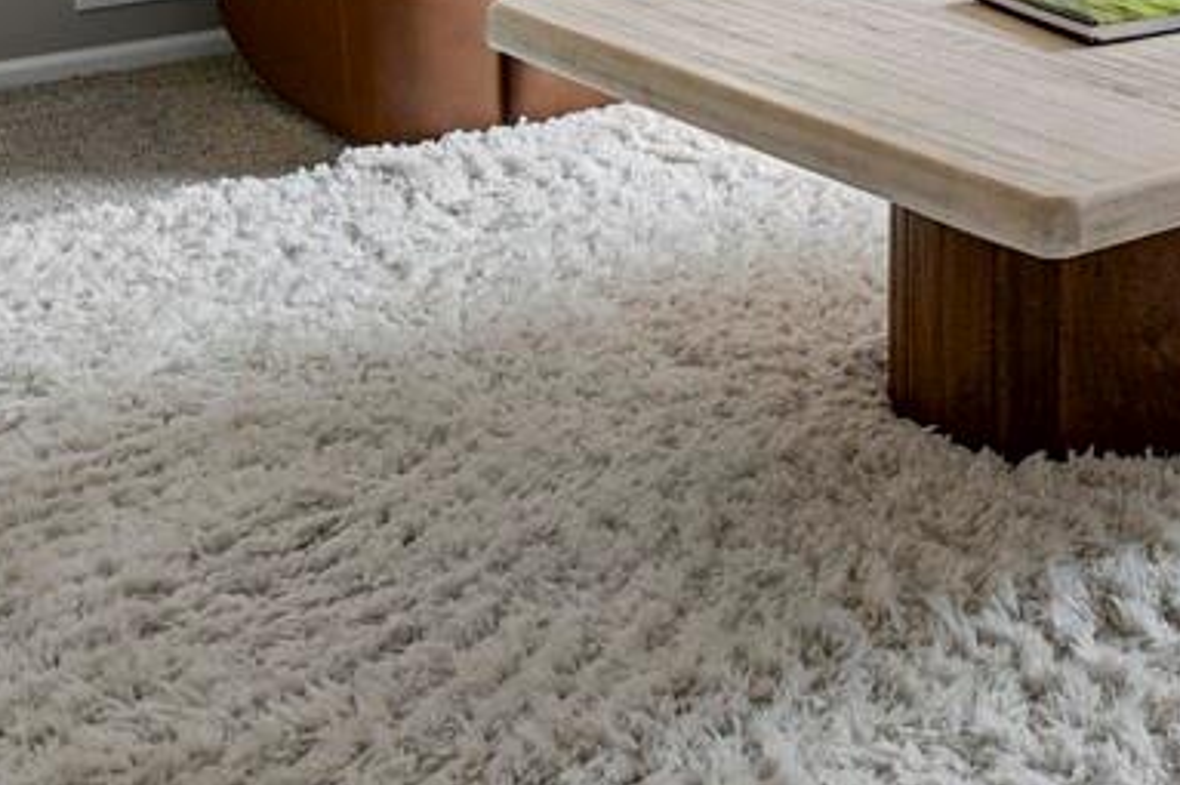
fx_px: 2326
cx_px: 1437
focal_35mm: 71
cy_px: -520
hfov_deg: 25.4
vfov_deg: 16.7
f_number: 8
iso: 500
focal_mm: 17
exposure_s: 1/20
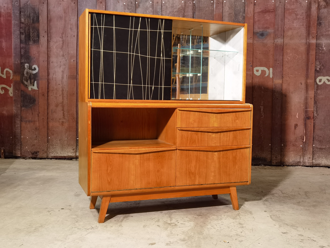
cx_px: 165
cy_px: 124
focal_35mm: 40
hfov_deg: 46.8
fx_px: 381
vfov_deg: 36.0
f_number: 1.9
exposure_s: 1/33.3
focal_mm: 6.71
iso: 500
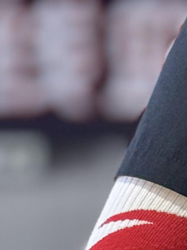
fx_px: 1712
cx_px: 265
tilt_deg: +4.4
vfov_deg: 8.1
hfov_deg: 6.2
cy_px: 391
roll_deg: -0.2
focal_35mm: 238
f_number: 1.78
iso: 160
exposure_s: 1/60
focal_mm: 6.76
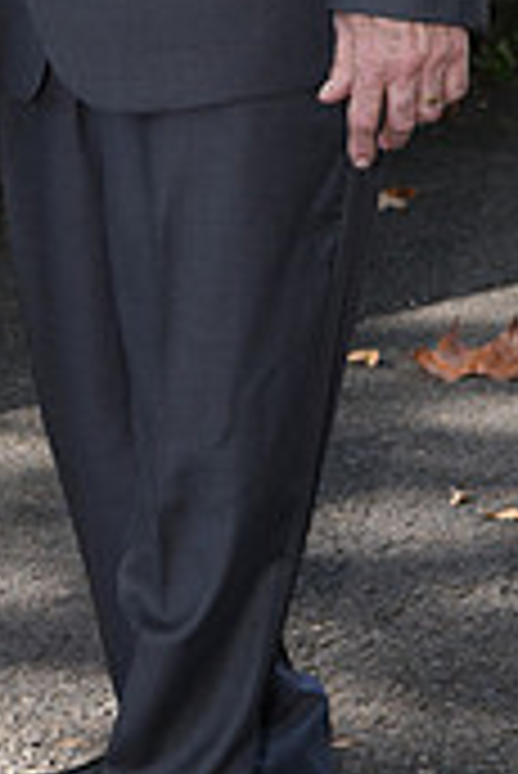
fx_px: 5083
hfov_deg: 5.8
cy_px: -198
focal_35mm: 236
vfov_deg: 8.6
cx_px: -83
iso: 640
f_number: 5.6
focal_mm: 70
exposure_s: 1/200
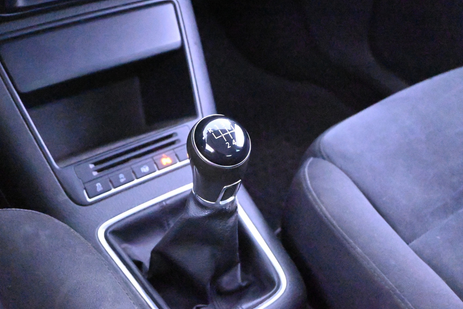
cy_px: 158
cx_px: 227
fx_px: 543
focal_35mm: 42
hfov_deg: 46.1
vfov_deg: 31.7
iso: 51200
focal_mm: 27.5
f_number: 4.5
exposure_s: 1/40
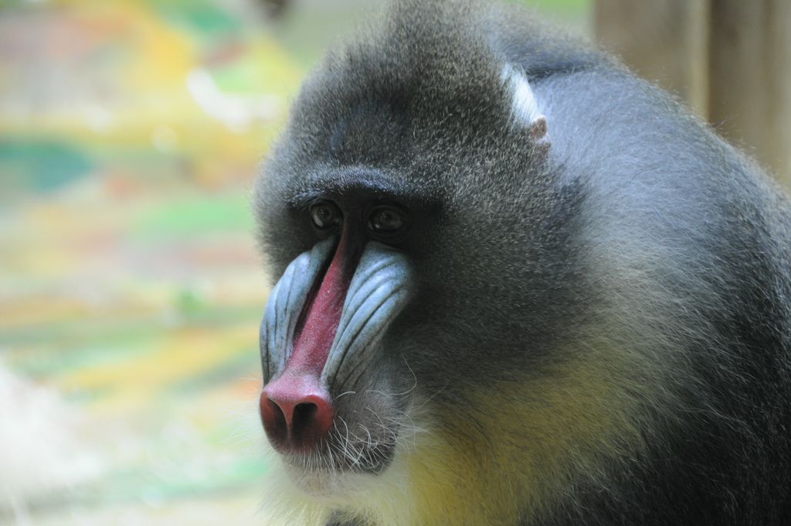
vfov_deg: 4.6
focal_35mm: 300
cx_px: 396
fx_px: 6583
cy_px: 263
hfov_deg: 6.9
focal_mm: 200
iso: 800
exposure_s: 1/40
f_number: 5.6
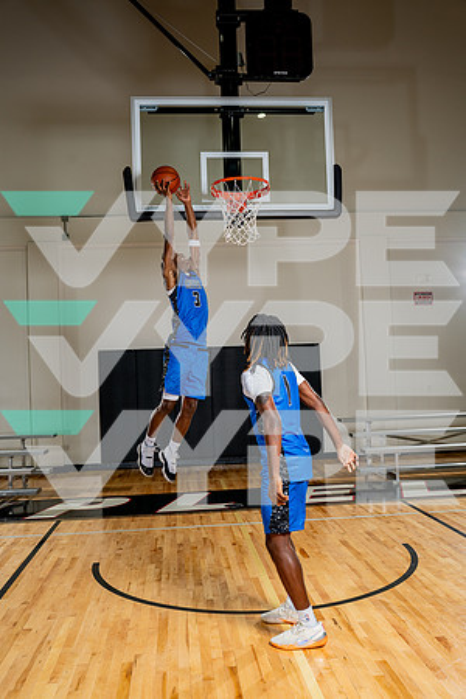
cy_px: 350
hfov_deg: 41.1
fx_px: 621
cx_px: 233
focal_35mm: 32
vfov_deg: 58.7
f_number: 5.6
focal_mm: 32
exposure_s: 1/250
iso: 250
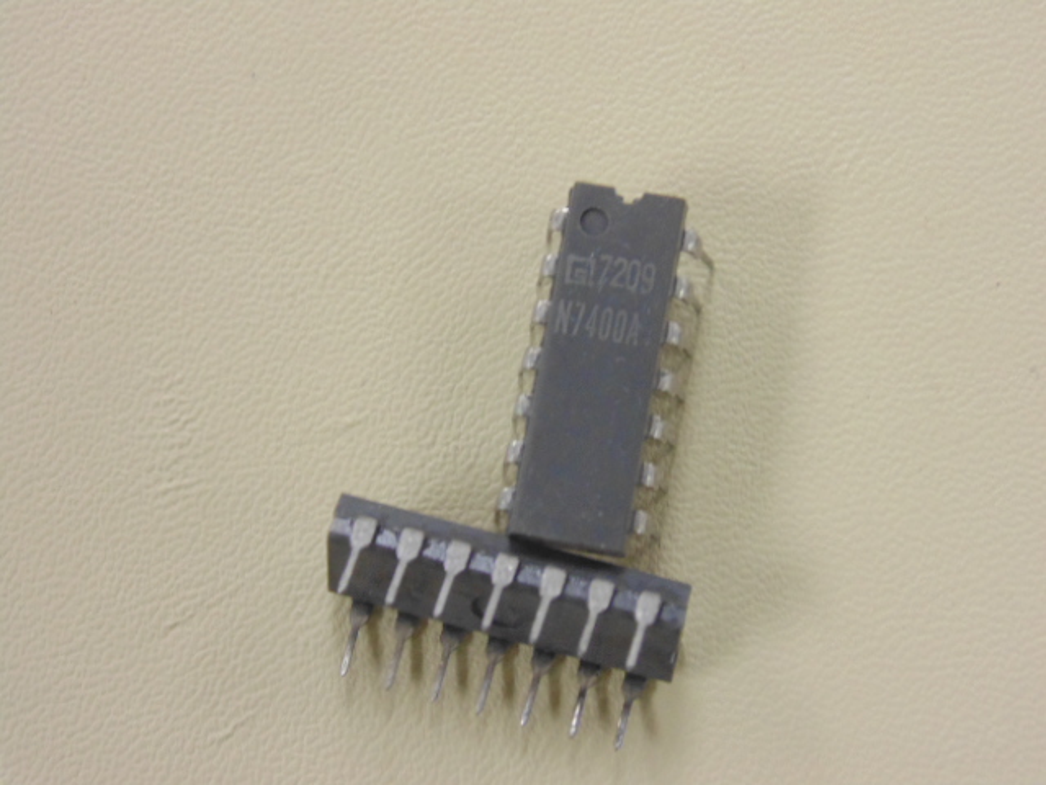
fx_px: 2961
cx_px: 523
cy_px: 392
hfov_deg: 20.0
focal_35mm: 98
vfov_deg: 15.1
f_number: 4.6
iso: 400
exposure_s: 1/30
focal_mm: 17.5
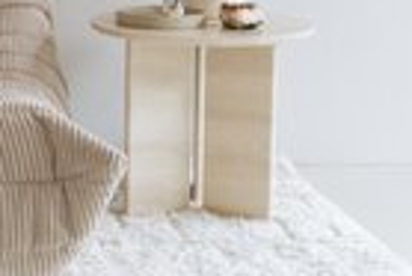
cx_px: -83
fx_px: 1157
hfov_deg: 19.1
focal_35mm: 101
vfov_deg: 13.4
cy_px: -16
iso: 200
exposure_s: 1/6
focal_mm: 35
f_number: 8
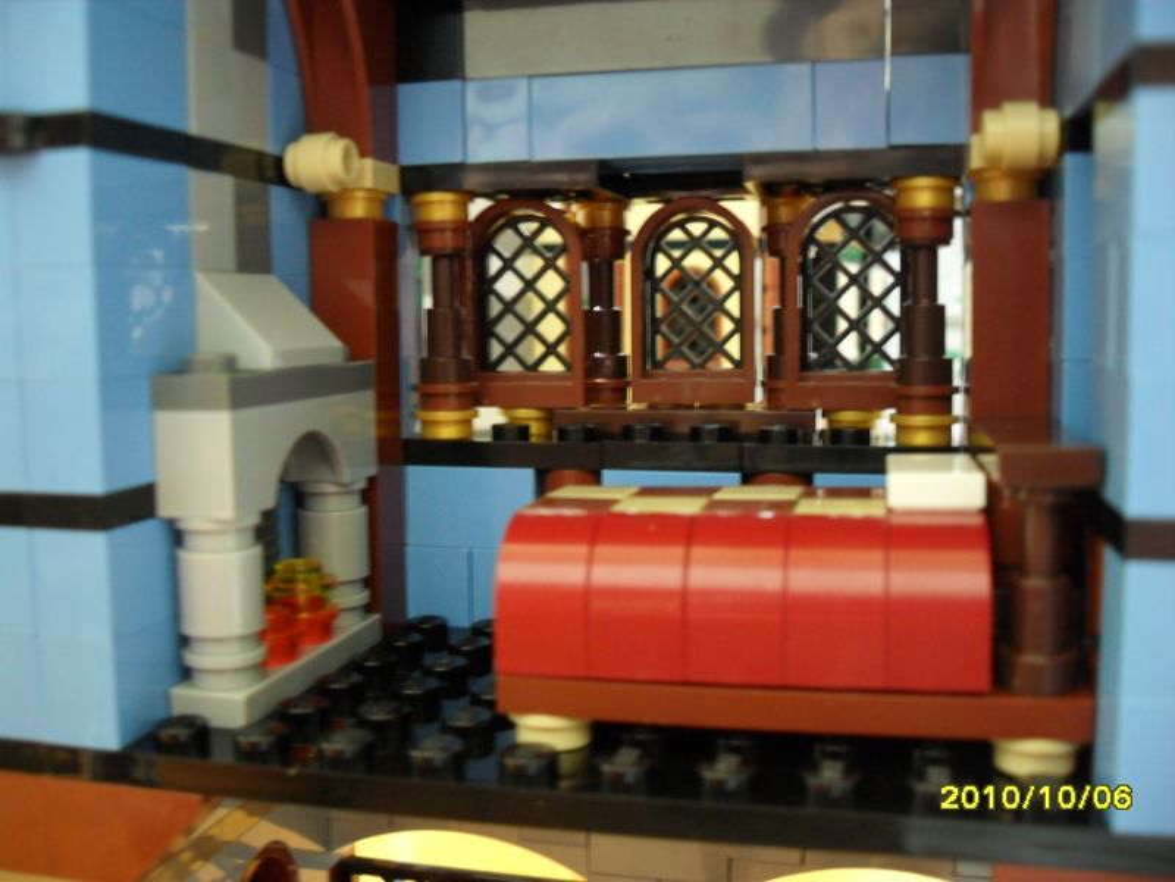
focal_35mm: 35
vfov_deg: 40.7
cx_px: 588
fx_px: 1188
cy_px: 441
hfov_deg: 52.6
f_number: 2.8
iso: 200
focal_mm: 6.2
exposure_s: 1
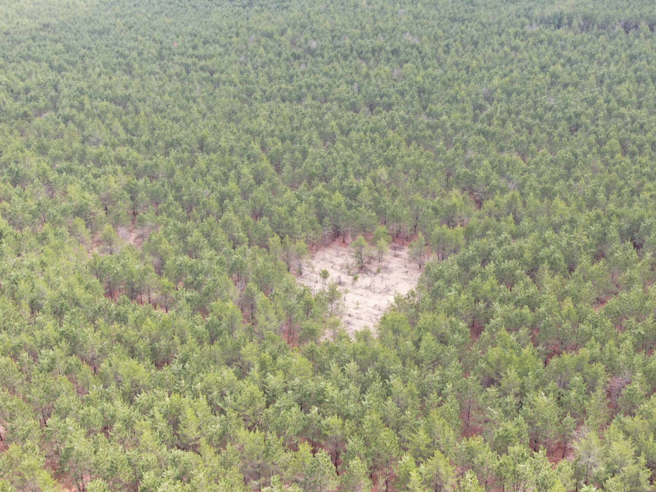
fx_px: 872
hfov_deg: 41.2
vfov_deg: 31.5
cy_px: 246
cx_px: 328
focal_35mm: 46
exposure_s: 1/120
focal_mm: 8.23
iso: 100
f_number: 3.7
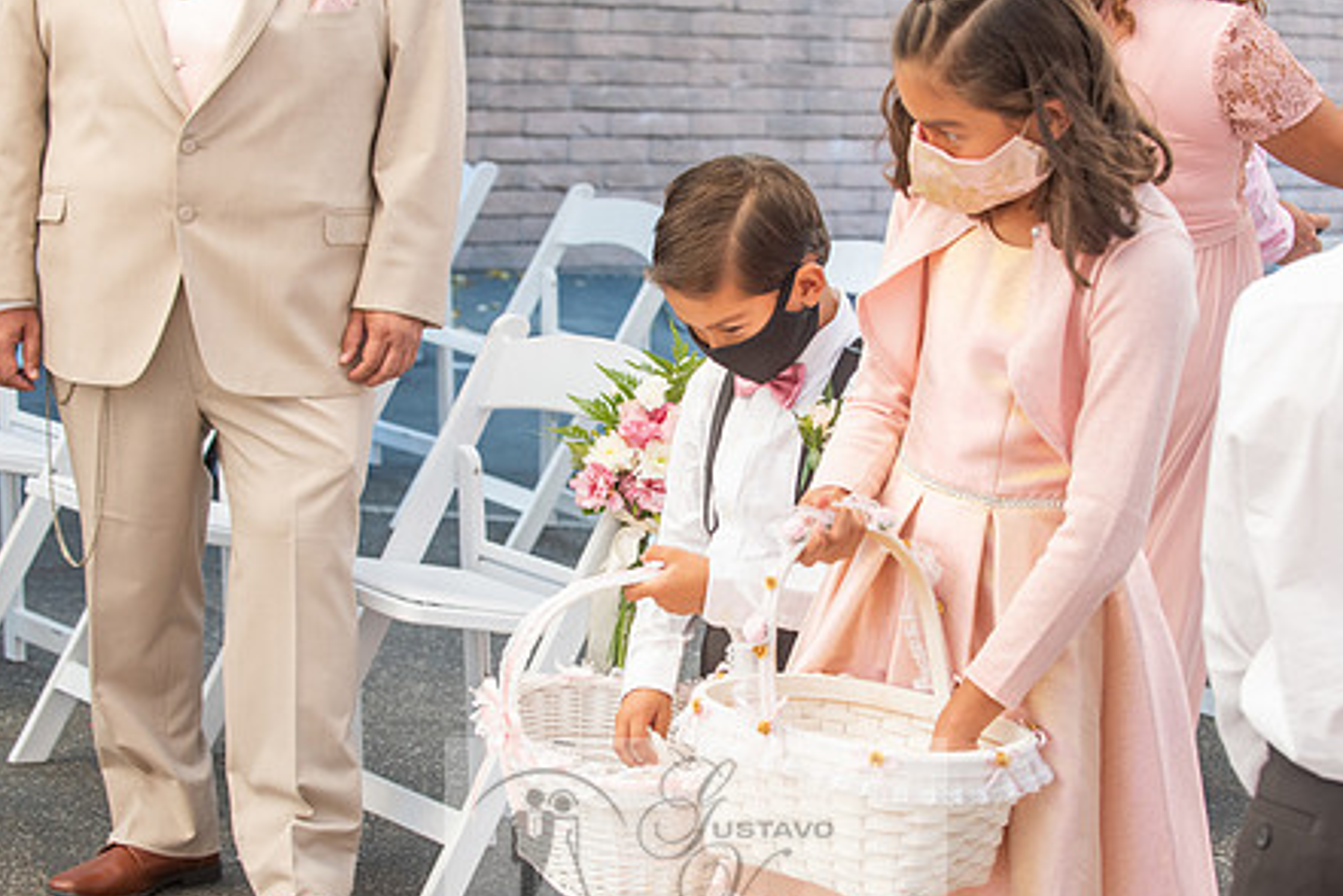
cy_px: 523
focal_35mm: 92
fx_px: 3432
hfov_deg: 22.1
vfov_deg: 14.9
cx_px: 694
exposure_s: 1/125
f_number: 5.6
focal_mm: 70
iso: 640
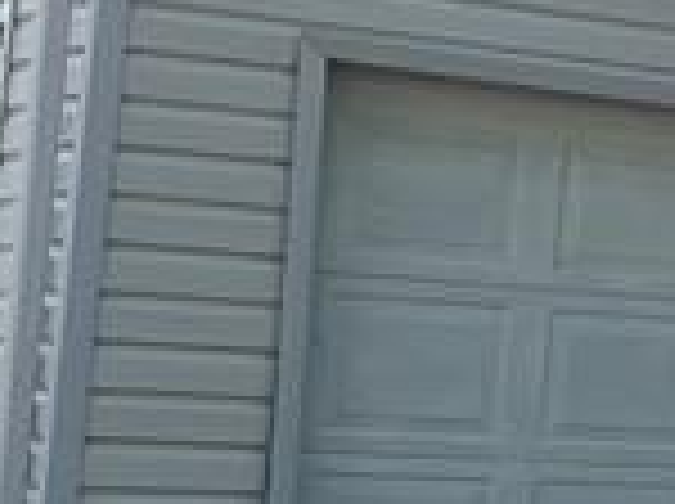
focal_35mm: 164
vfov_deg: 9.0
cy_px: 238
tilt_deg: +5.4
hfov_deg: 9.0
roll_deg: -2.9
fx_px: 3193
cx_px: 2210
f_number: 1.78
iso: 100
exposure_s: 1/3759
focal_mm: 6.76
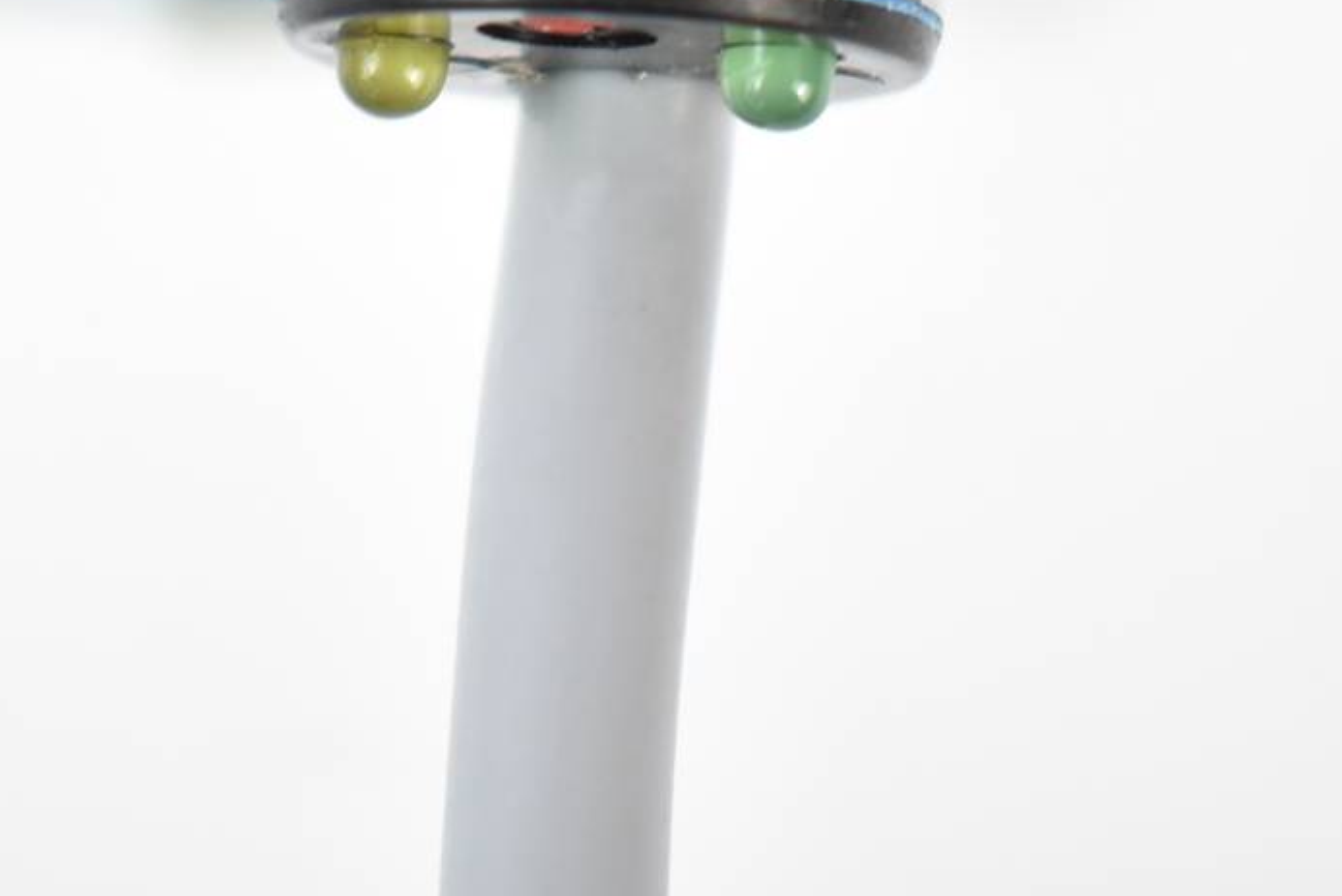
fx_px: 5056
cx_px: 503
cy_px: -490
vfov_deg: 9.8
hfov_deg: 15.1
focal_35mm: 136
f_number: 4.2
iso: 280
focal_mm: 29
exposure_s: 1/50
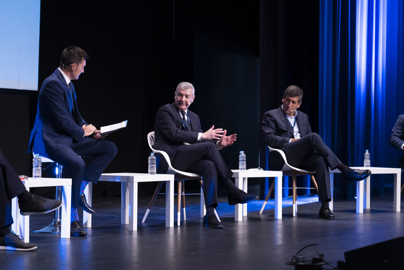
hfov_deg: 19.5
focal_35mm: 105
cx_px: 202
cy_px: 135
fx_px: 1178
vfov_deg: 13.0
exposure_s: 1/100
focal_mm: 105
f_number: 5.6
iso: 3200
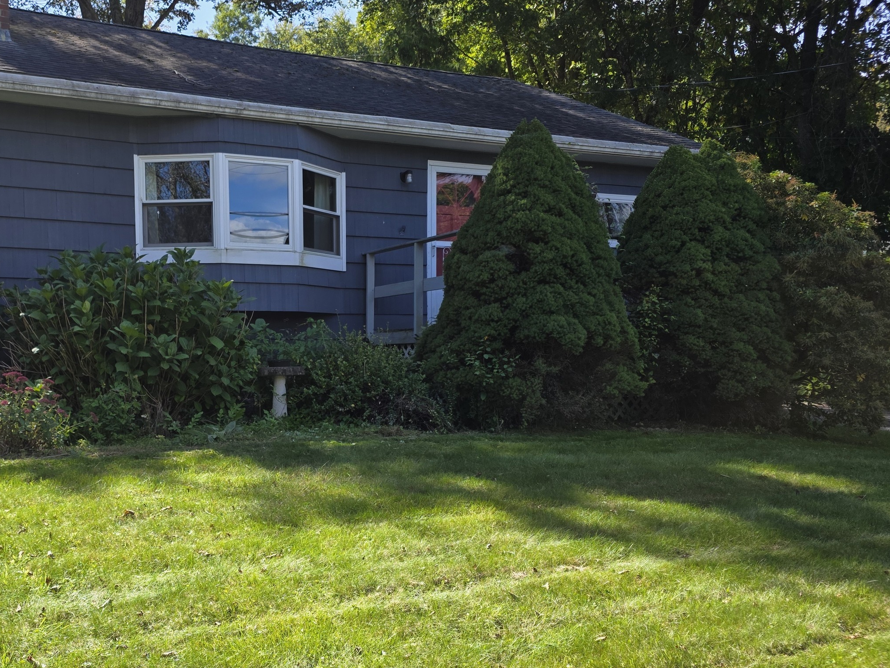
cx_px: 271
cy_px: 411
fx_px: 900
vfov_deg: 40.5
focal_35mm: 35
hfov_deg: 51.3
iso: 80
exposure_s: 1/1597
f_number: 1.7
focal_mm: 6.3
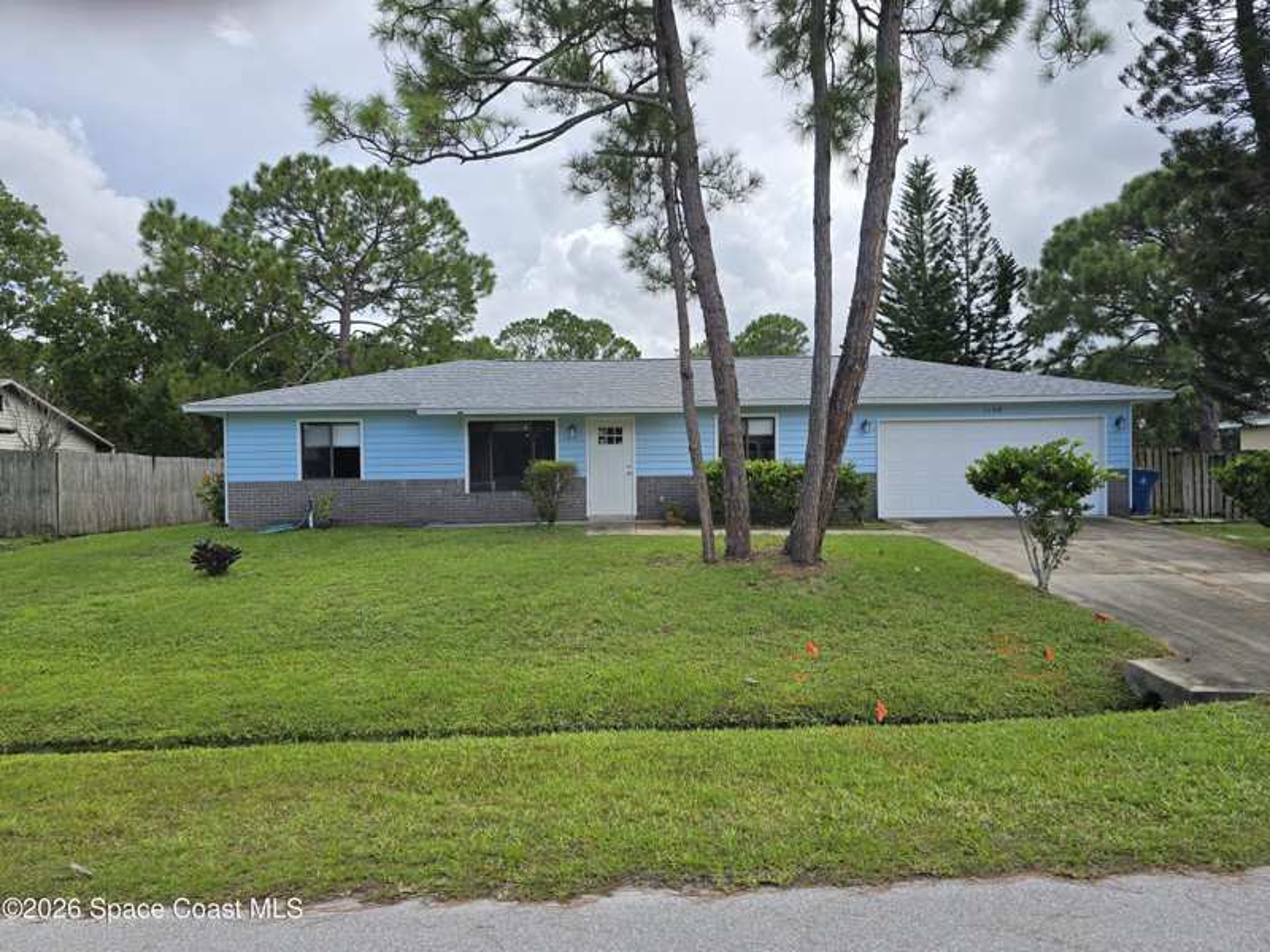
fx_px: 844
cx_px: 635
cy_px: 476
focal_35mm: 23
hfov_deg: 73.9
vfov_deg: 58.9
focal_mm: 6.3
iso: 12
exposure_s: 1/389
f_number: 1.7
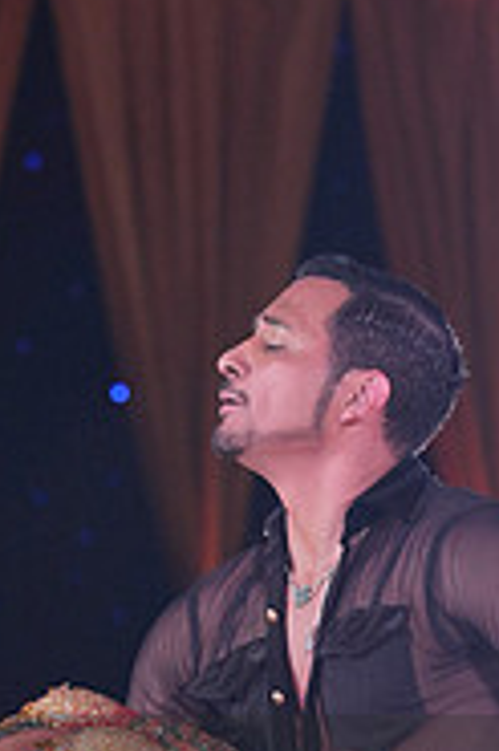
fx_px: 7457
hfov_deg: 3.8
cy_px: 852
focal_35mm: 358
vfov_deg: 5.7
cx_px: 314
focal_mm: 114
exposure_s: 1/400
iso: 1250
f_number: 4
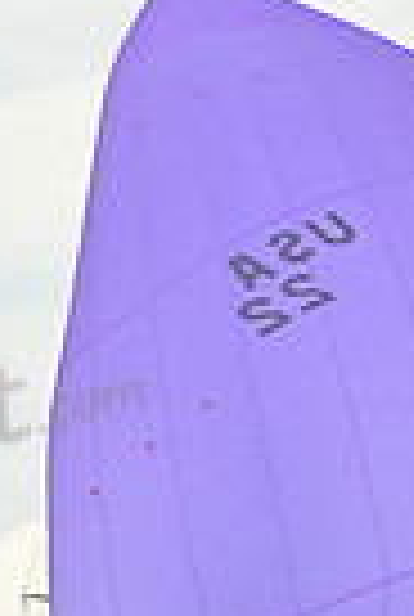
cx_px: 380
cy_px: 1043
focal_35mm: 414
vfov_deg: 4.9
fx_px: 7105
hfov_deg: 3.3
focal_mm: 98
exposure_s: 1/1250
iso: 320
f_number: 7.1
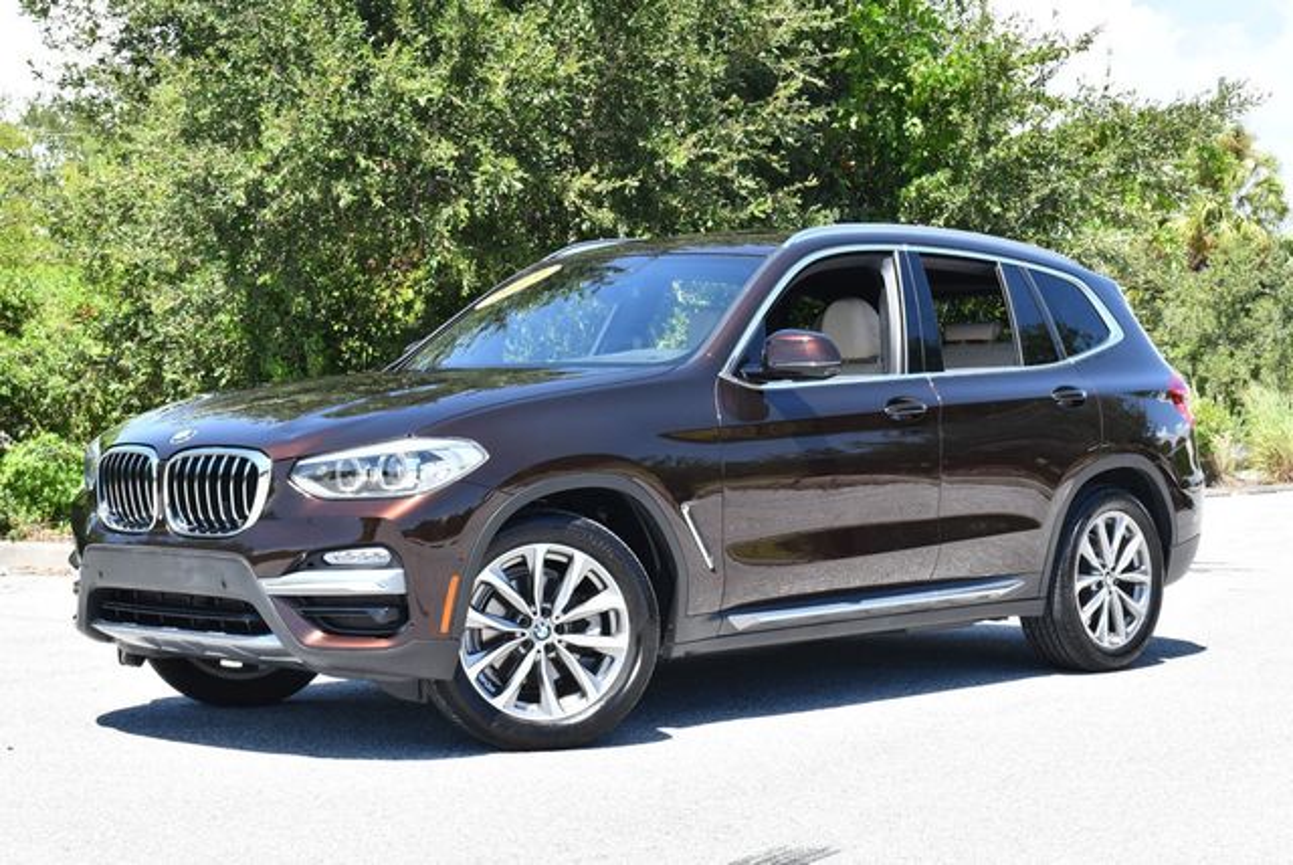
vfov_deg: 20.1
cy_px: 432
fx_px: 2444
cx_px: 646
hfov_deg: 29.6
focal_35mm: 68
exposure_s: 1/250
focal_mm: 34
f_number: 7.1
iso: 200
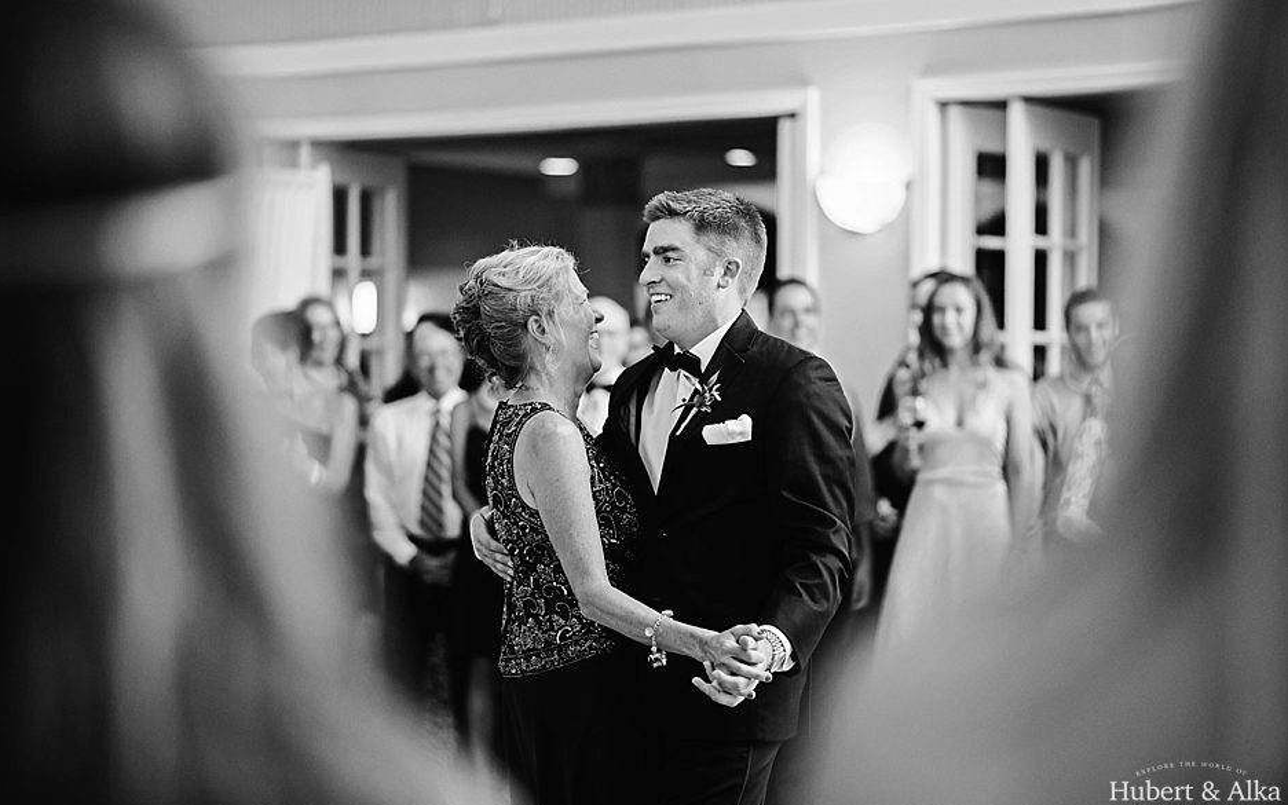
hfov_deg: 23.8
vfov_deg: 15.0
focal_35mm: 87
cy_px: 398
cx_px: 644
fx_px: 3054
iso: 500
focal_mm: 85
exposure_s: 1/125
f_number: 1.8
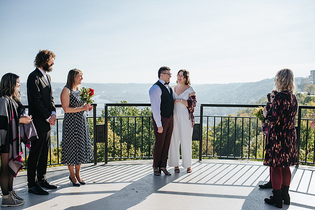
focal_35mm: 35
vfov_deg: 37.8
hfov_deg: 54.5
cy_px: 105
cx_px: 158
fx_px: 306
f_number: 3.2
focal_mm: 35
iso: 100
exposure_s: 1/1000
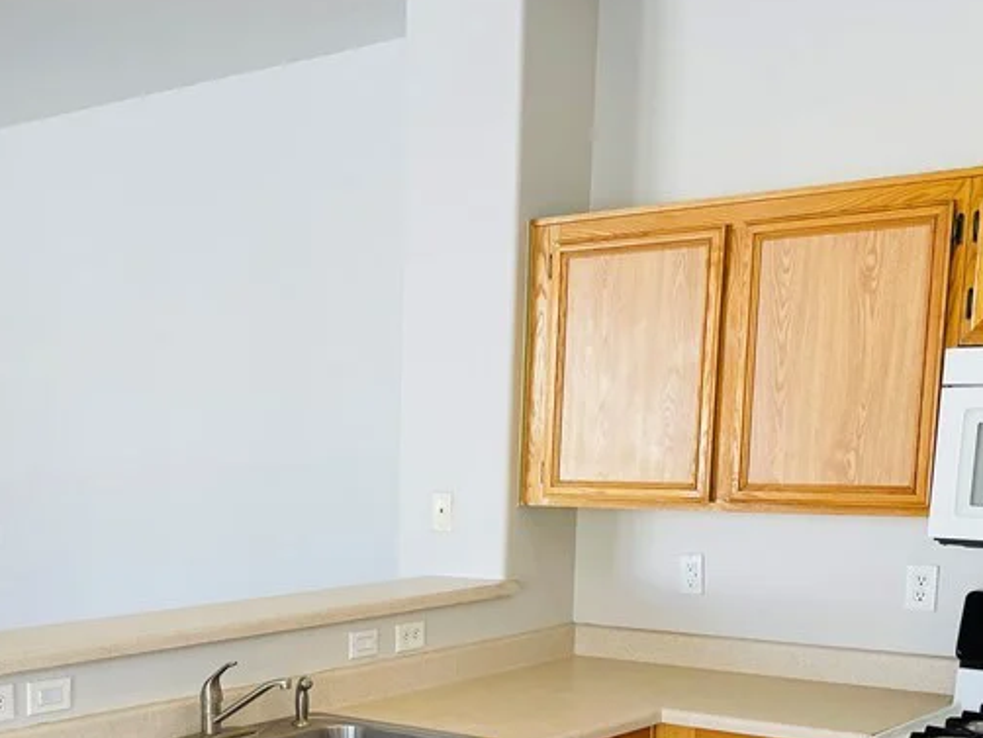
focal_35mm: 53
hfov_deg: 35.2
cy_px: 722
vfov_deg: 26.2
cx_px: 217
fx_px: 1506
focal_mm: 4.2
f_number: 1.6
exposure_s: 1/120
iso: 40
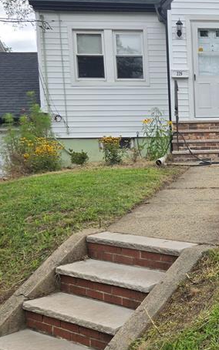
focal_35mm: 55
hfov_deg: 22.2
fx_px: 525
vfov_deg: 36.7
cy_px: 211
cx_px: 246
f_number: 1.8
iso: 25
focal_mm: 5.4
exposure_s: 1/799
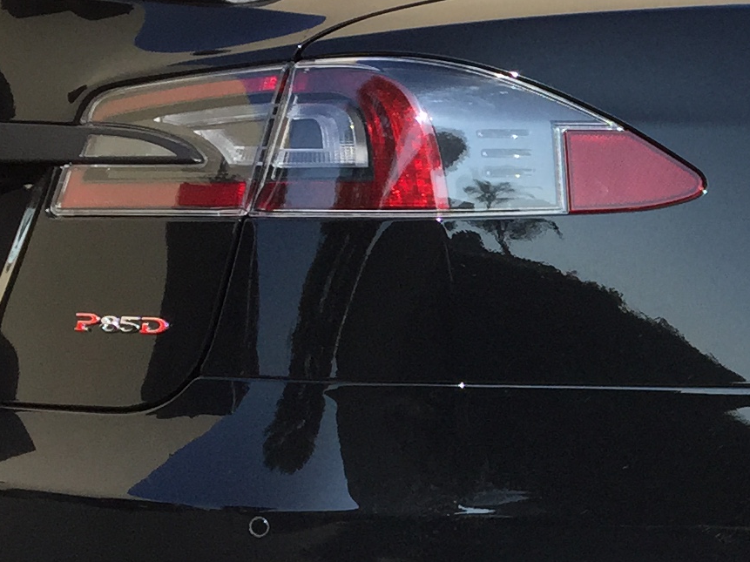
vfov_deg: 13.4
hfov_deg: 16.1
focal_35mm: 110
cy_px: 396
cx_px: 1176
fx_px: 2382
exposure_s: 1/1364
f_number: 2.2
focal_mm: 4.15
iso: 32
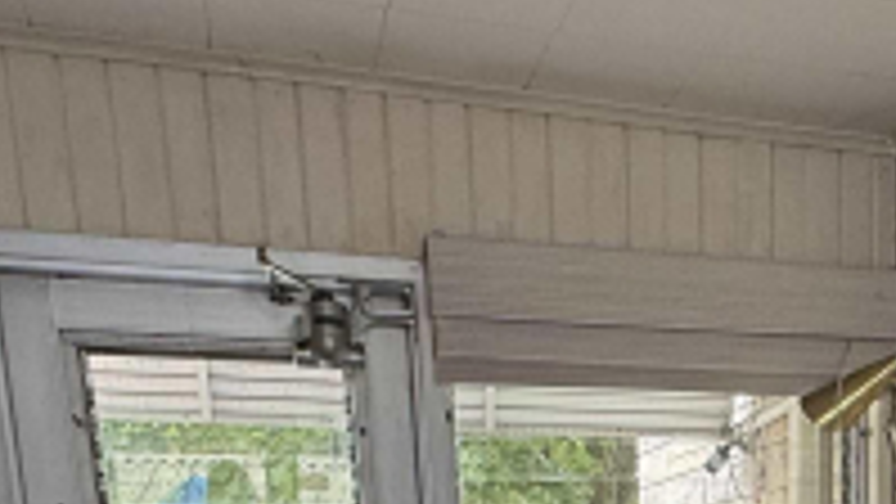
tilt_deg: -13.5
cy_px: 873
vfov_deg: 18.8
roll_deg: -0.8
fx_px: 1212
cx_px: 714
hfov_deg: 39.1
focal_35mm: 51
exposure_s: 1/99
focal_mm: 2.22
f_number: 2.2
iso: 100
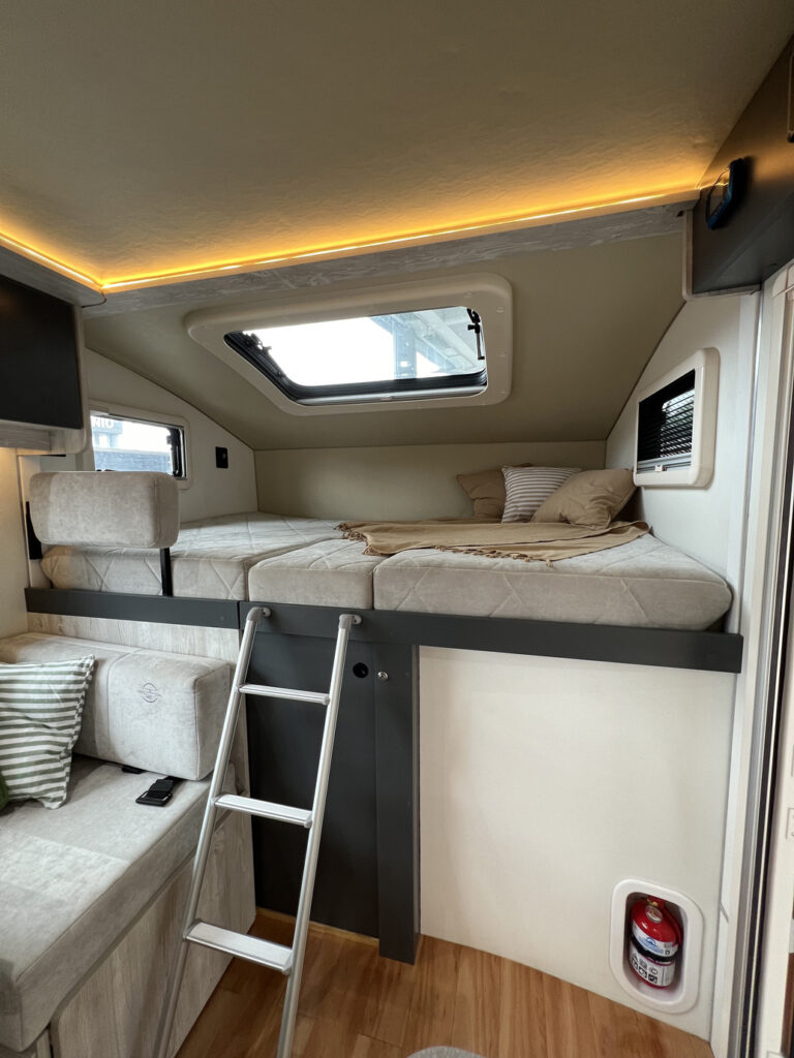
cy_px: 529
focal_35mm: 13
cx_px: 397
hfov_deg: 89.9
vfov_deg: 106.2
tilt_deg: -6.2
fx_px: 398
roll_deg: +0.5
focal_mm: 1.57
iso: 125
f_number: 1.8
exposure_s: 1/99
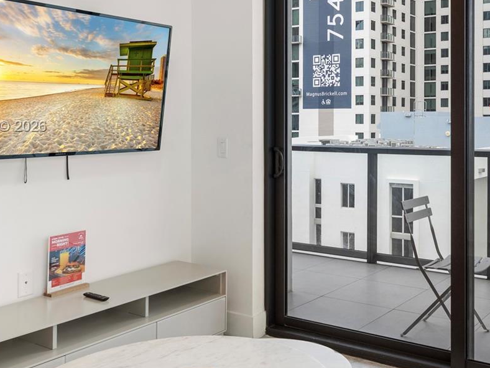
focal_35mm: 41
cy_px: 127
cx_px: 350
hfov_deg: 44.7
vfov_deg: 34.9
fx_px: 580
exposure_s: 1/160
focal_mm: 21
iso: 640
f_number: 8
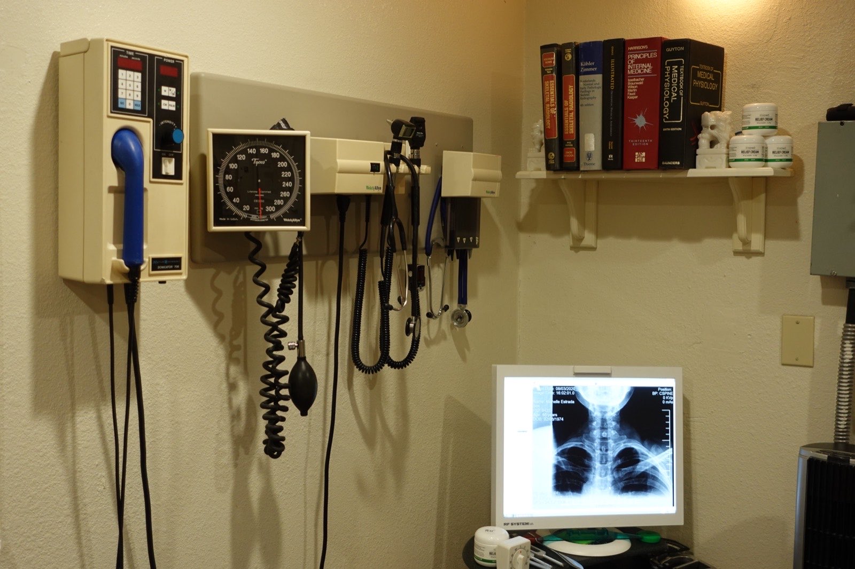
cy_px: 284
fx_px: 926
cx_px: 428
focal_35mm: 39
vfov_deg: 34.2
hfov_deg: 49.6
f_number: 2.8
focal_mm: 14.87
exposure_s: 1/40
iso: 320
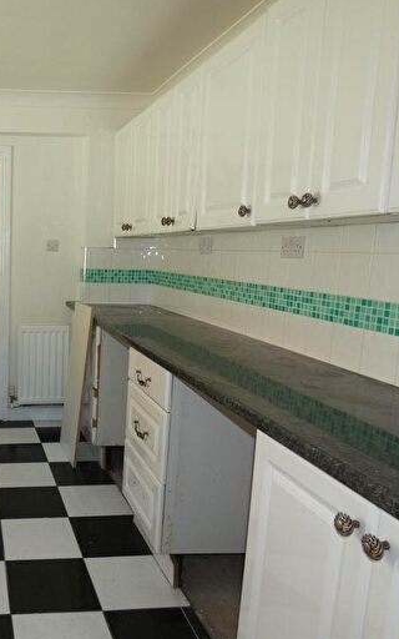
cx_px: 9
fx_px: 505
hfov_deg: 38.7
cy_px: 324
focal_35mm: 29
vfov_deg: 64.6
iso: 80
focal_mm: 3.6
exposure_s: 1/60
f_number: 2.8
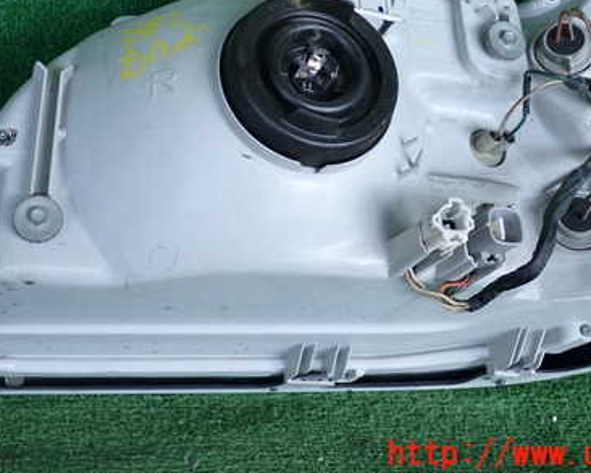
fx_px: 840
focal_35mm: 48
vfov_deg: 30.9
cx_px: 268
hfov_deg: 38.7
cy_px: 111
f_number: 2.3
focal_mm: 5.4
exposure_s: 1/125
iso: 160
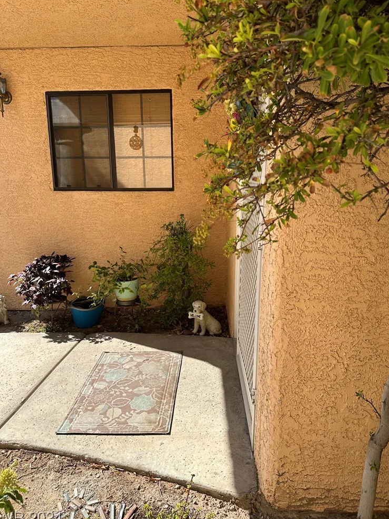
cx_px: 194
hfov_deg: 54.9
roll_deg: -0.2
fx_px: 375
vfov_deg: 69.4
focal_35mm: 25
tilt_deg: -11.4
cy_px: 262
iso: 80
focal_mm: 6.86
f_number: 1.78
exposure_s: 1/2660
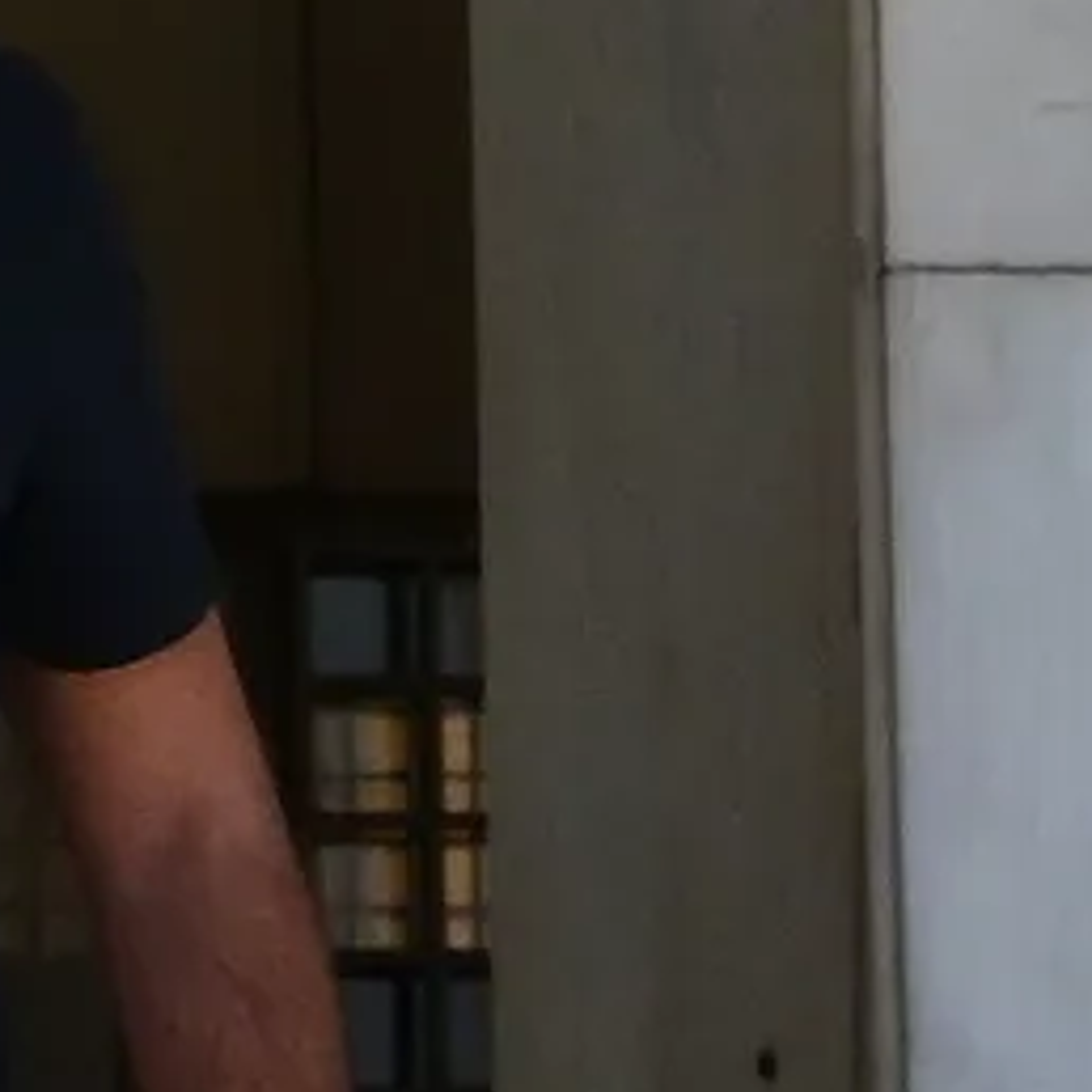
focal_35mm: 166
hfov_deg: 9.6
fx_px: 5925
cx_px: -1270
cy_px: 398
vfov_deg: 10.5
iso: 1000
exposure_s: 1/800
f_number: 7.1
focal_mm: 28
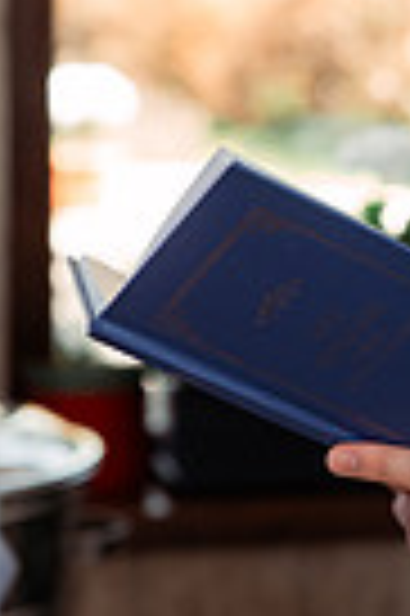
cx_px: 592
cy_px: 211
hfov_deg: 6.7
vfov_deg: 10.1
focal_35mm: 203
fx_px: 3476
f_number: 3.2
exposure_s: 1/250
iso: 640
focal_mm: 62
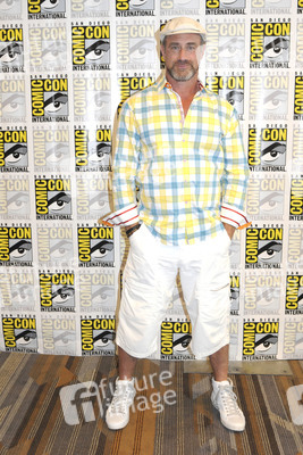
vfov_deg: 53.1
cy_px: 228
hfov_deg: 36.9
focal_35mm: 36
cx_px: 152
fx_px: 454
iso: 1000
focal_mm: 24
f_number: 4.5
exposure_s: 1/60
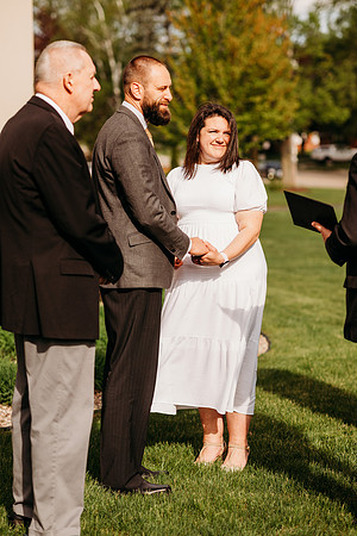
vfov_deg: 23.9
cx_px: 178
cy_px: 268
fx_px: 1264
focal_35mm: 85
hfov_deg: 16.1
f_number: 2.8
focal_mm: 85
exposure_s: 1/3200
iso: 200
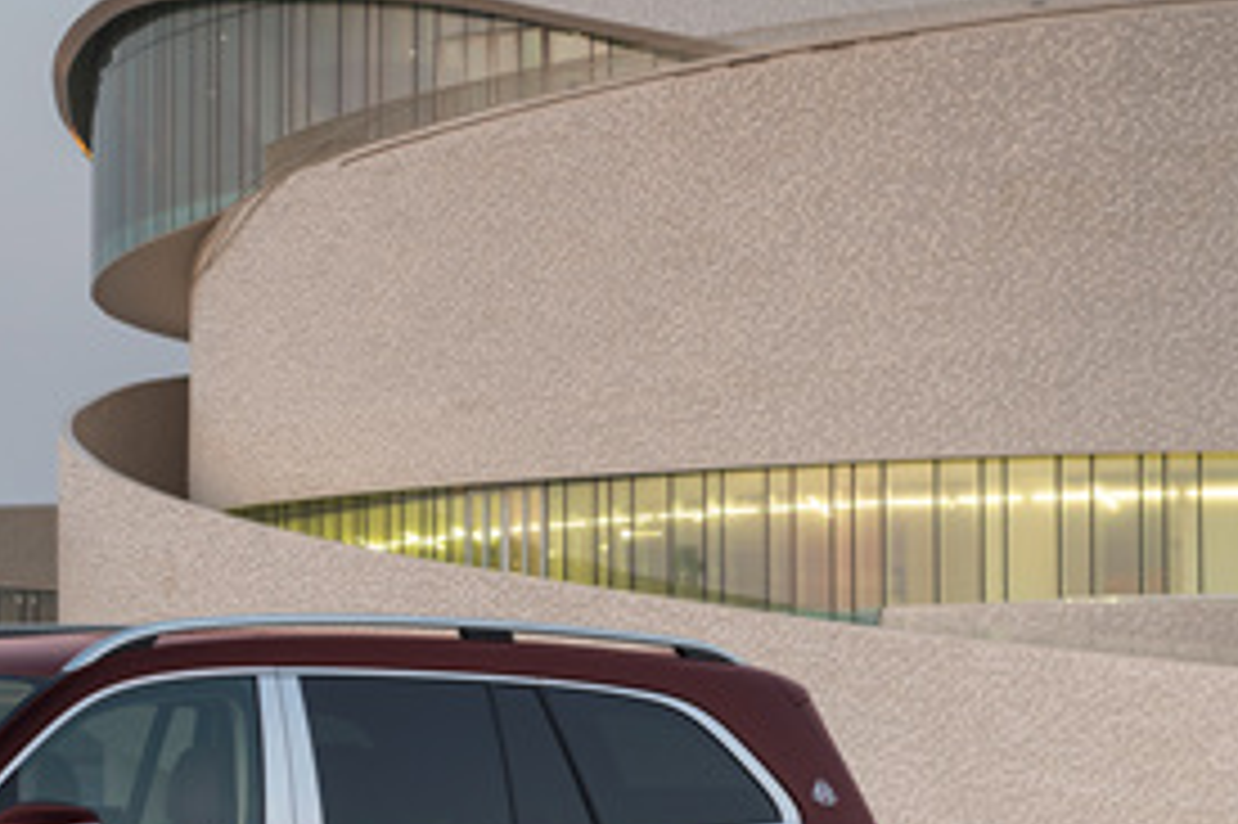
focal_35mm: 135
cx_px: -59
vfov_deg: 10.1
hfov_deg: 14.9
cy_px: 520
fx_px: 4640
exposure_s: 1/6
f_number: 8
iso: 200
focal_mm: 58
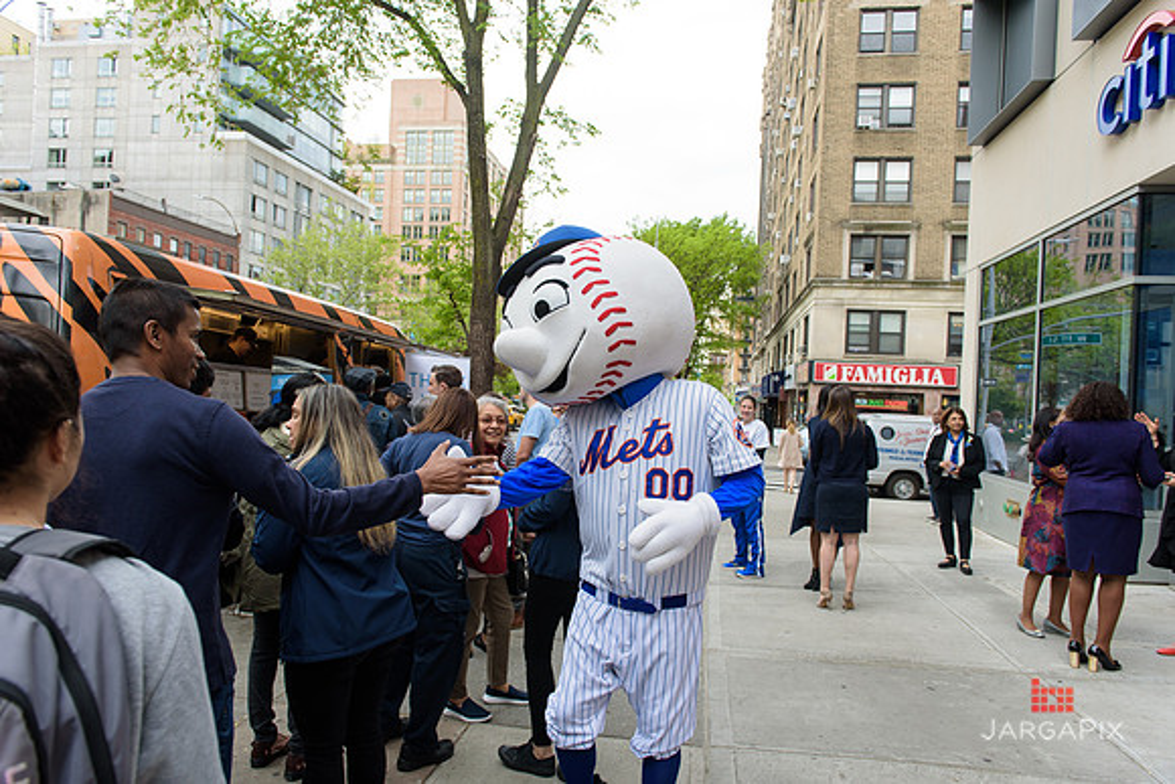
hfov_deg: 73.7
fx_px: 783
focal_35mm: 24
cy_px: 392
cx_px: 588
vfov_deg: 53.2
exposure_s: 1/250
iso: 200
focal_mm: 24
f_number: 4
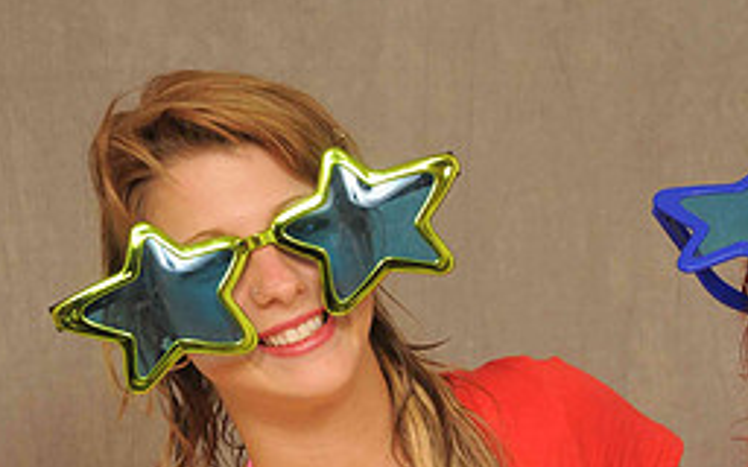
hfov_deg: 12.0
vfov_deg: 7.5
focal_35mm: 173
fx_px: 3527
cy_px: 515
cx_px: 619
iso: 200
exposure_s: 1/125
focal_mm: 50
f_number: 6.3
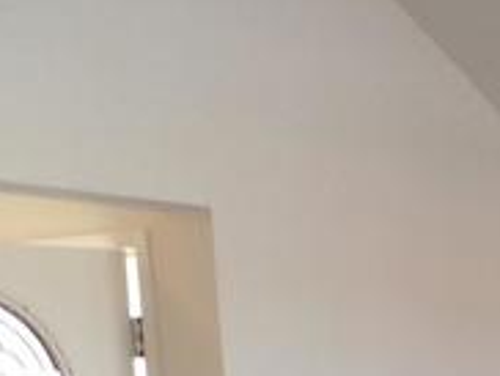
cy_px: 785
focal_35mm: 135
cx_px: 830
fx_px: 1953
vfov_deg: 10.1
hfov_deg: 13.4
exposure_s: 1/34
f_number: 3
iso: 200
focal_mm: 4.3
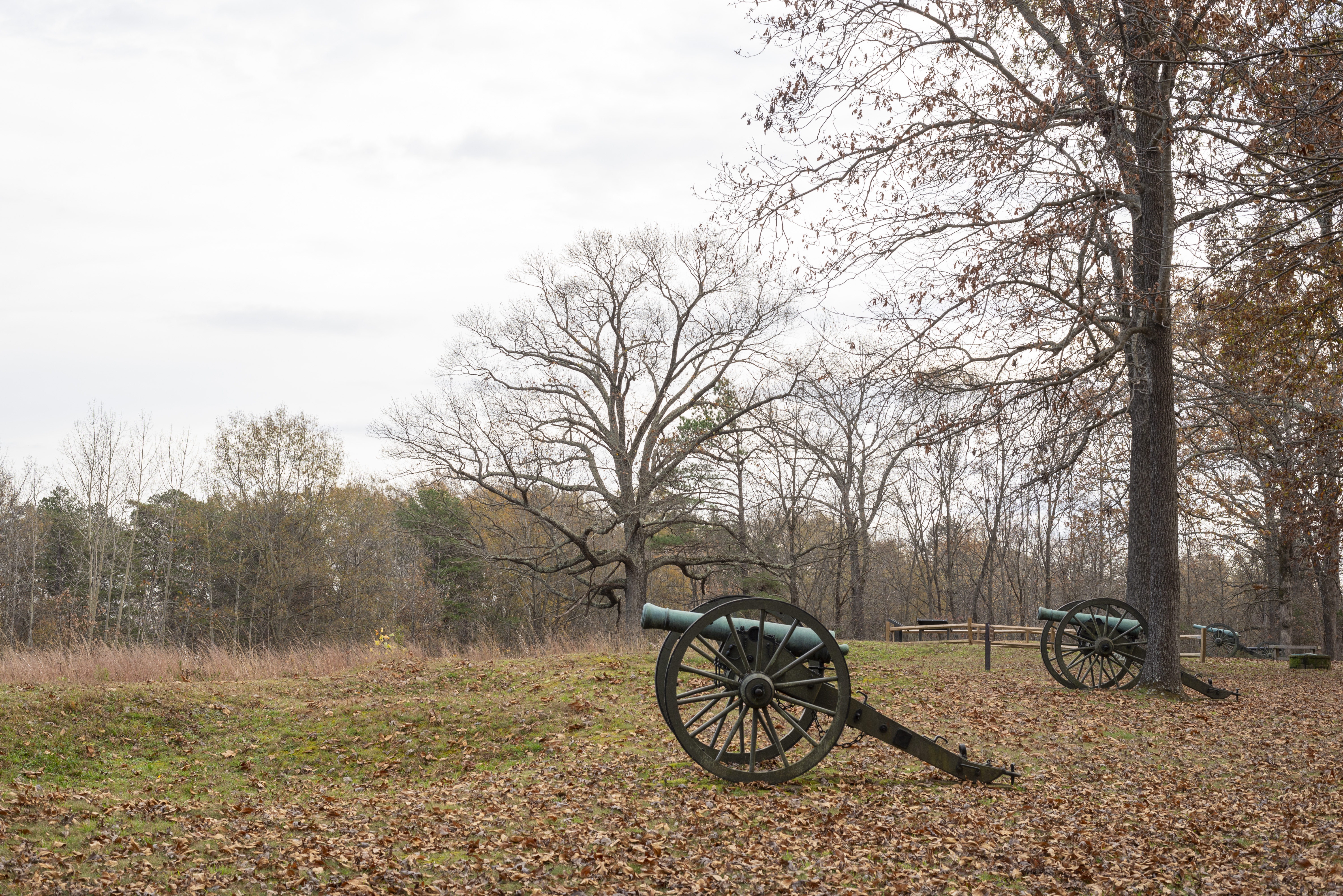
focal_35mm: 50
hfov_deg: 39.6
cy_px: 448
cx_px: 672
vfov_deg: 27.0
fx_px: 1866
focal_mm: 50
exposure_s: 1/125
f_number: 9
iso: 250
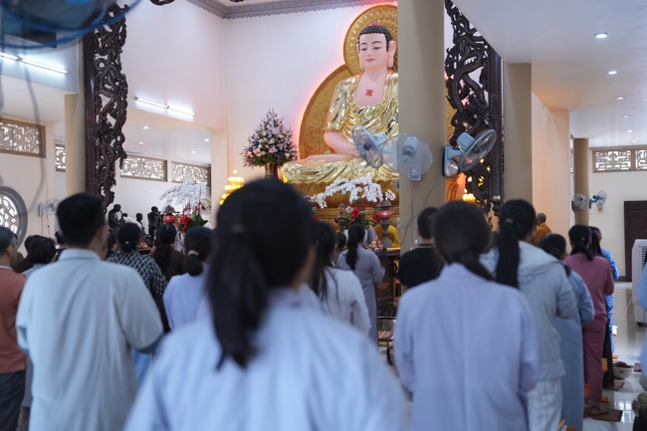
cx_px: 324
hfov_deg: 39.6
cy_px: 216
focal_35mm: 50
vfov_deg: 27.0
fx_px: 898
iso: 1250
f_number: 2.8
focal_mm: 50
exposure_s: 1/200
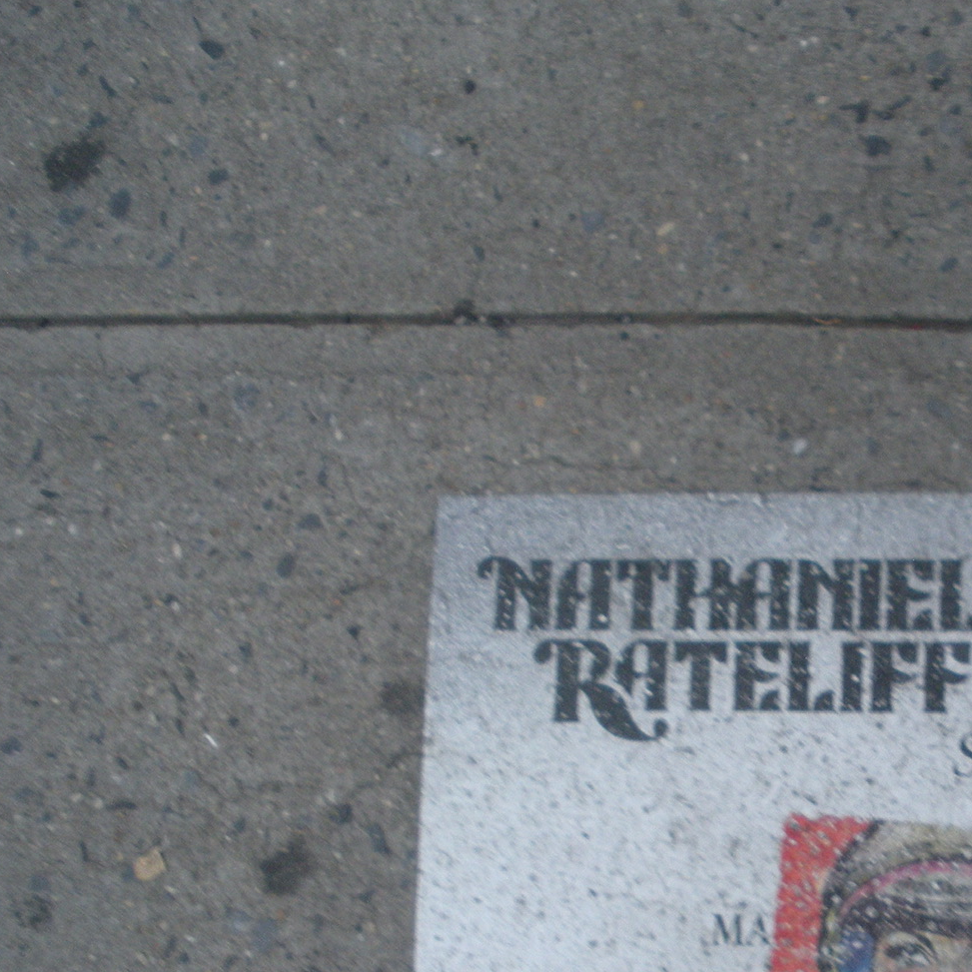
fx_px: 2128
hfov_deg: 24.7
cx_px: 946
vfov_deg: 25.3
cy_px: 765
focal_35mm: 67
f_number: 3.5
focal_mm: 6.3
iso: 176
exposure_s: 1/86
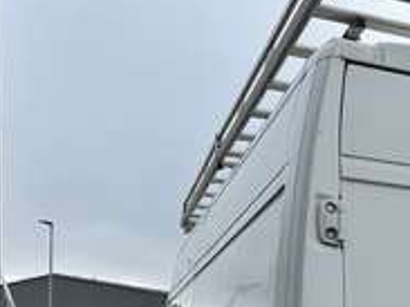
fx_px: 793
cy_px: 416
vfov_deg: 19.9
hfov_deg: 25.5
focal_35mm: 67
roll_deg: -0.5
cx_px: 515
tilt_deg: -2.6
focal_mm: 6.86
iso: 80
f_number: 1.78
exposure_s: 1/2174
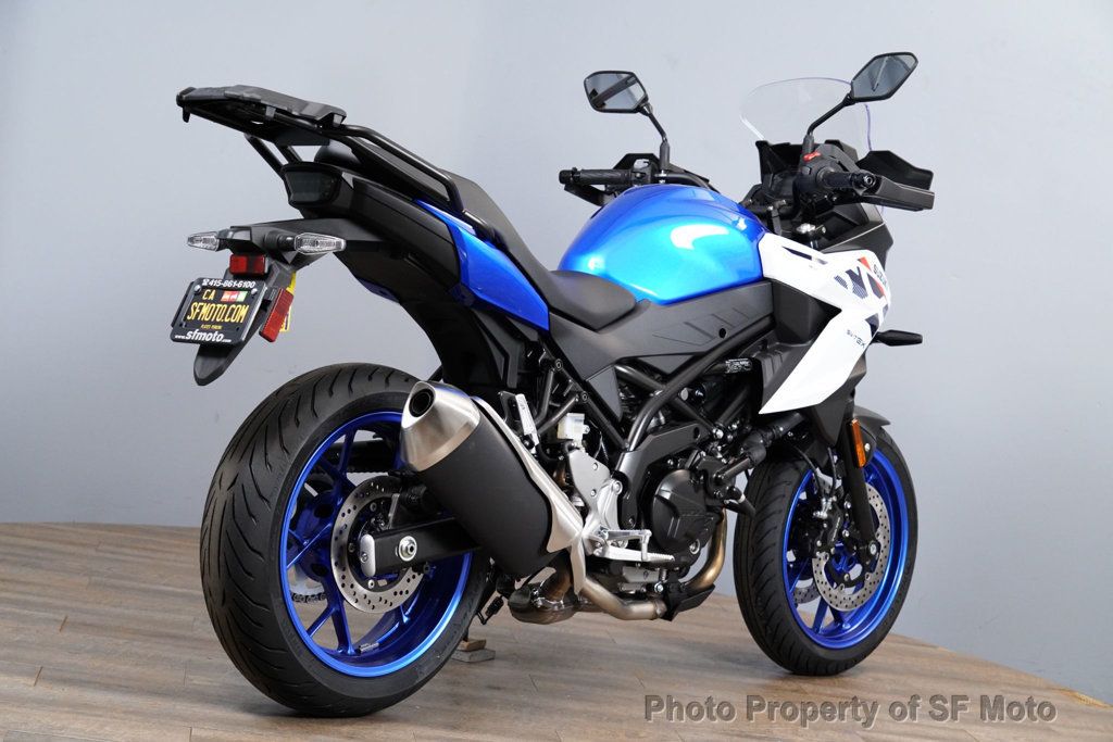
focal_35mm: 71
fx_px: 2195
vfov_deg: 19.2
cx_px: 556
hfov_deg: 28.4
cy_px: 371
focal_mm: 71
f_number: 7.1
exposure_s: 1/125
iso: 5000
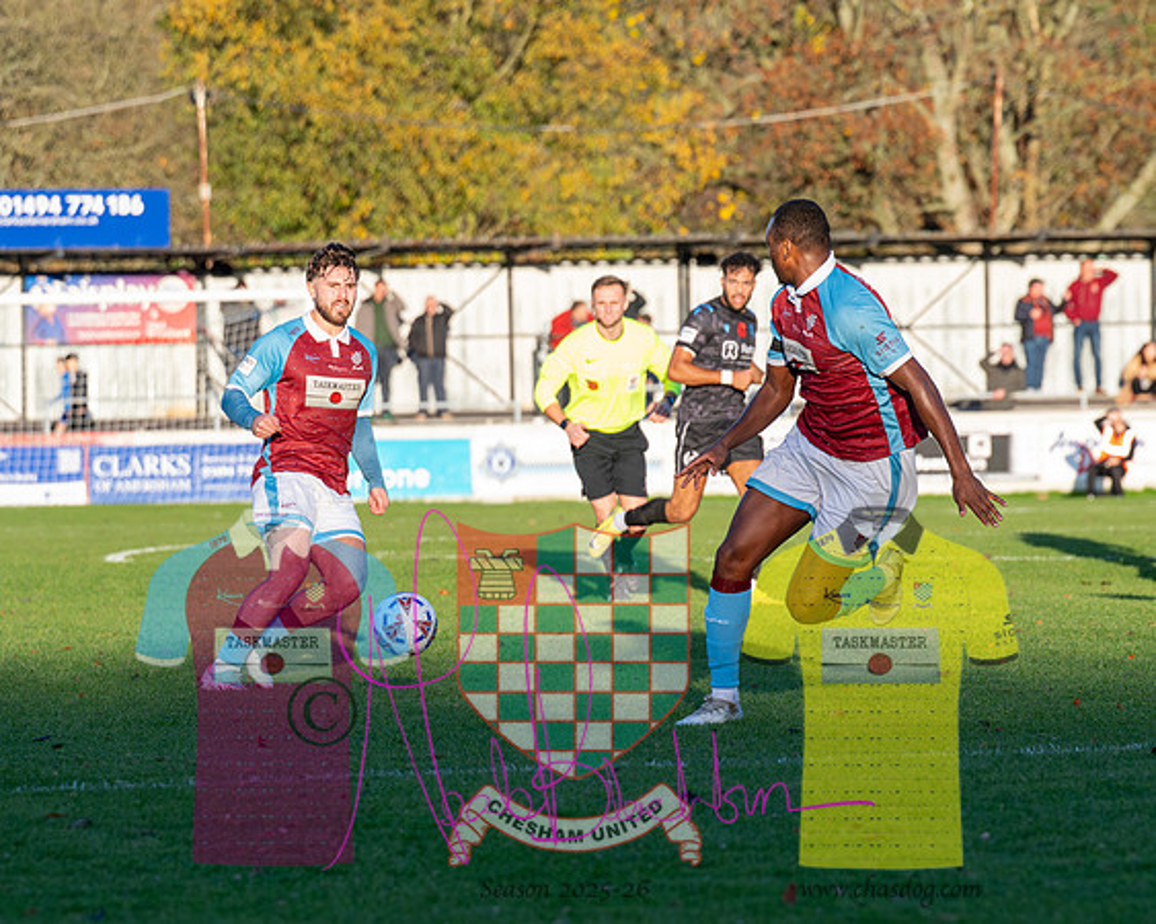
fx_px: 8855
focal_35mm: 259
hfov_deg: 7.5
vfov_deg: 6.0
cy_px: 560
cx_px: 604
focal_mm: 125
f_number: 4
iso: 800
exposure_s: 1/2500
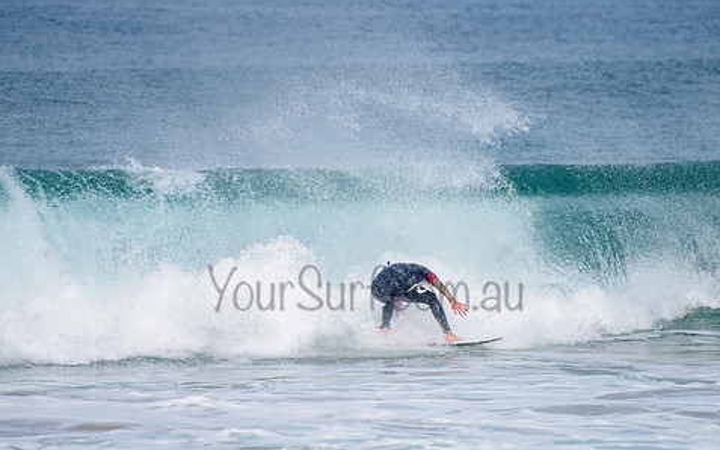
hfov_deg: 3.4
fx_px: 12164
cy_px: 276
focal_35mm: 620
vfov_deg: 2.1
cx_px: 364
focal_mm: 500
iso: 250
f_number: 5.6
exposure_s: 1/2000
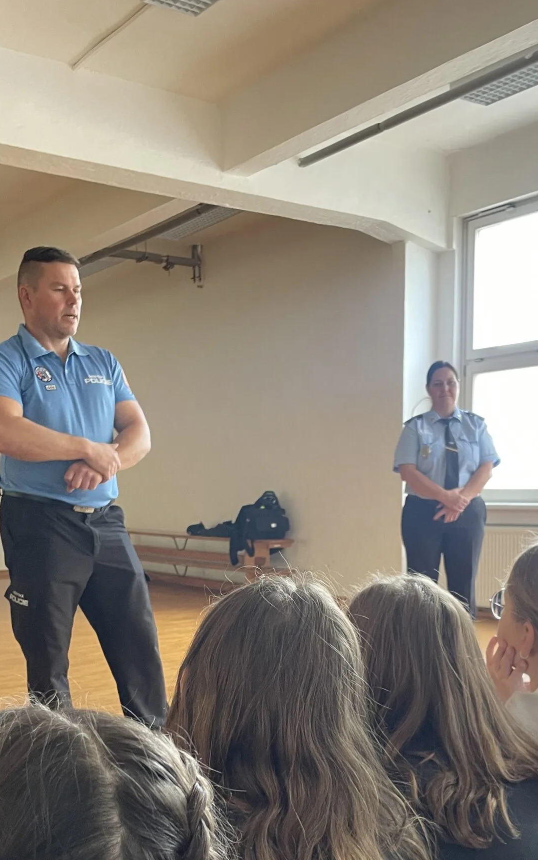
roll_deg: +0.3
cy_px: 622
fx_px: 962
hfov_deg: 31.3
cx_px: 284
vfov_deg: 46.8
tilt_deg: -7.8
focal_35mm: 41
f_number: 1.6
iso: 160
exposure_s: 1/60
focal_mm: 4.2
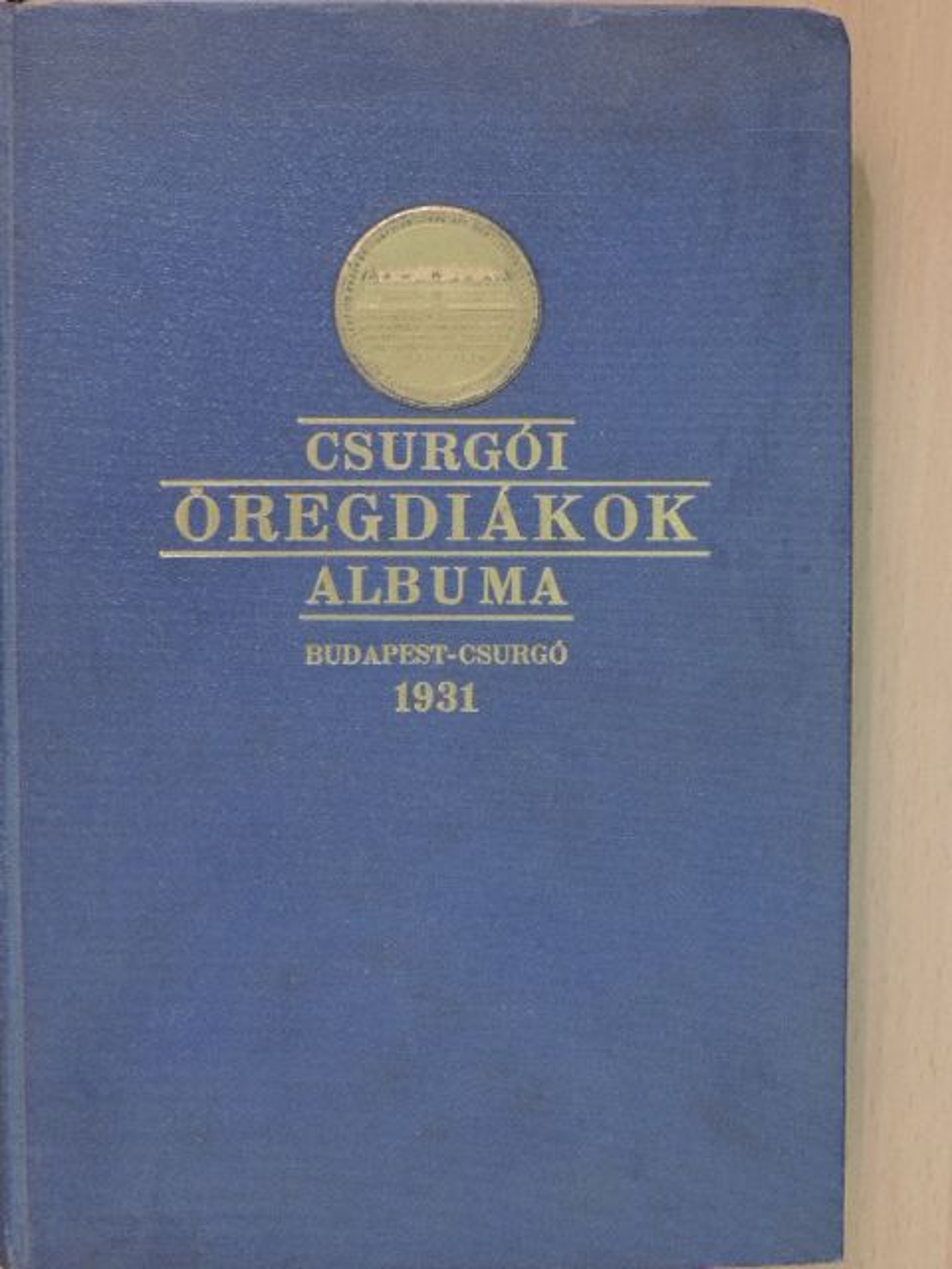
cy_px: 634
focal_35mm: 50
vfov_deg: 38.2
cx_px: 476
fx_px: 1833
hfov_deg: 29.1
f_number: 3.6
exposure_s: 1/20
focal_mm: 8.9
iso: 400
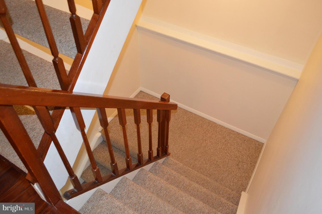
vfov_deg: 47.8
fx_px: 241
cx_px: 161
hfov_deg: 67.4
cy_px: 107
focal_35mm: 27
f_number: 3.5
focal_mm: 18
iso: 1600
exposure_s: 1/60
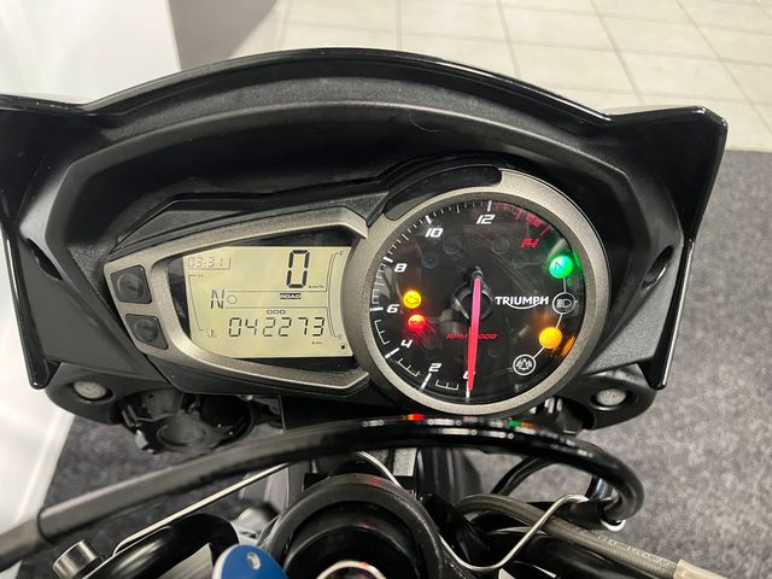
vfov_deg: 53.1
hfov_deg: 67.3
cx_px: 386
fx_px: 580
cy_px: 290
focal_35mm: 26
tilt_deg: -49.1
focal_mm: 5.1
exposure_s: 1/50
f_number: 1.6
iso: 500
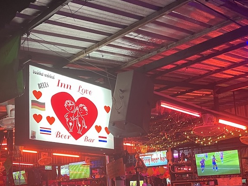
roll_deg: +0.3
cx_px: 42
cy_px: 150
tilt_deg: +7.6
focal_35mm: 46
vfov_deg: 30.7
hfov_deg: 39.3
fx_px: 329
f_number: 1.6
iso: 400
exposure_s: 1/50
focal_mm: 5.1
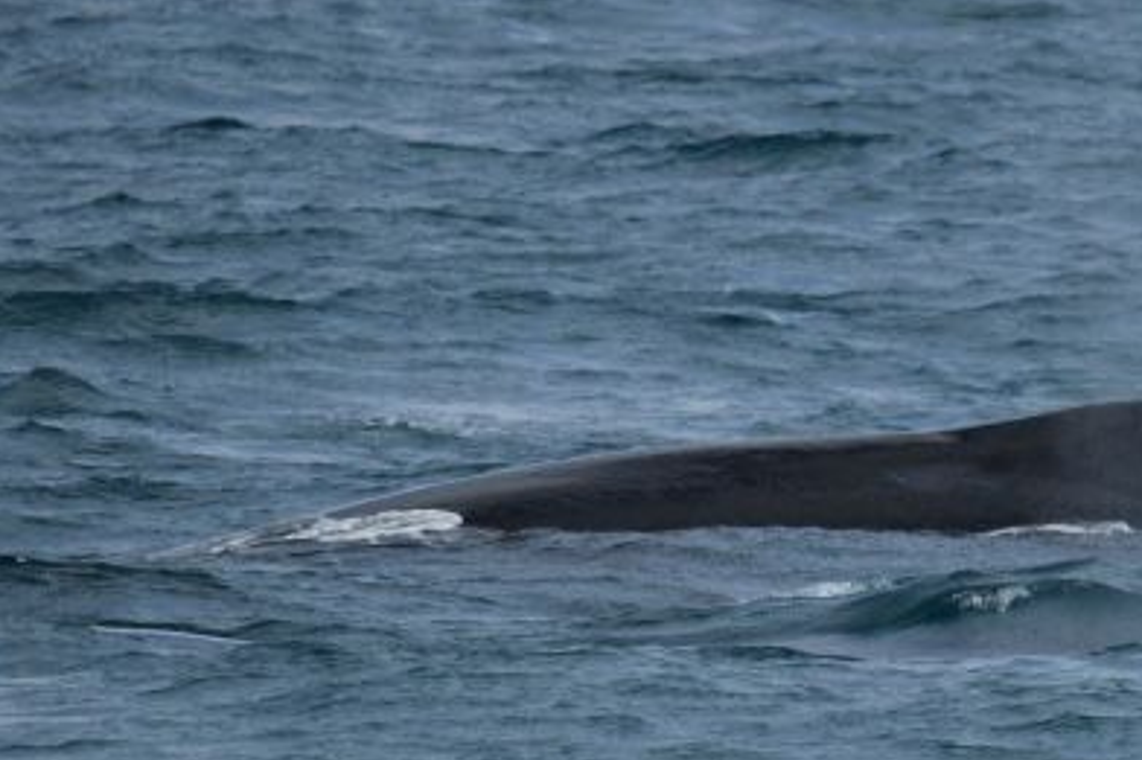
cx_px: 408
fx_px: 38873
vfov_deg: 1.1
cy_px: 298
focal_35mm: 1226
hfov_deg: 1.7
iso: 1400
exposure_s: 1/8000
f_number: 6.3
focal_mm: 600
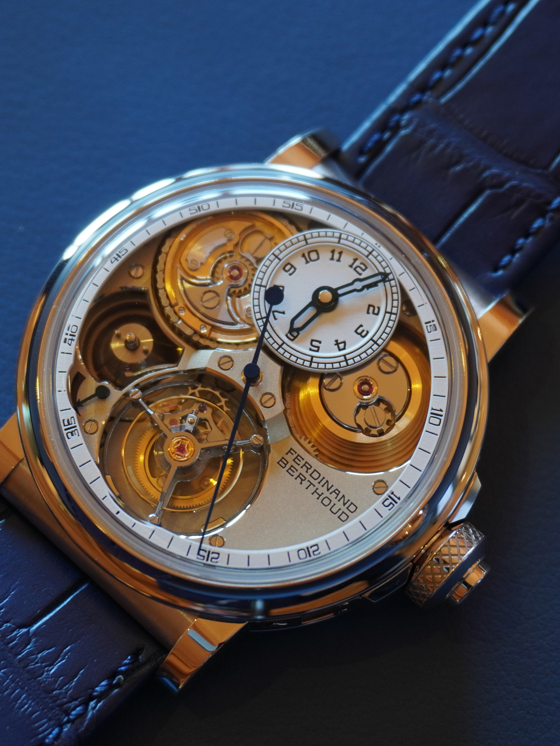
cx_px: 281
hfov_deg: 18.9
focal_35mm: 78
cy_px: 373
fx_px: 1683
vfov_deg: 25.0
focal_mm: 36
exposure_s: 1/60
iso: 640
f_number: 5.6
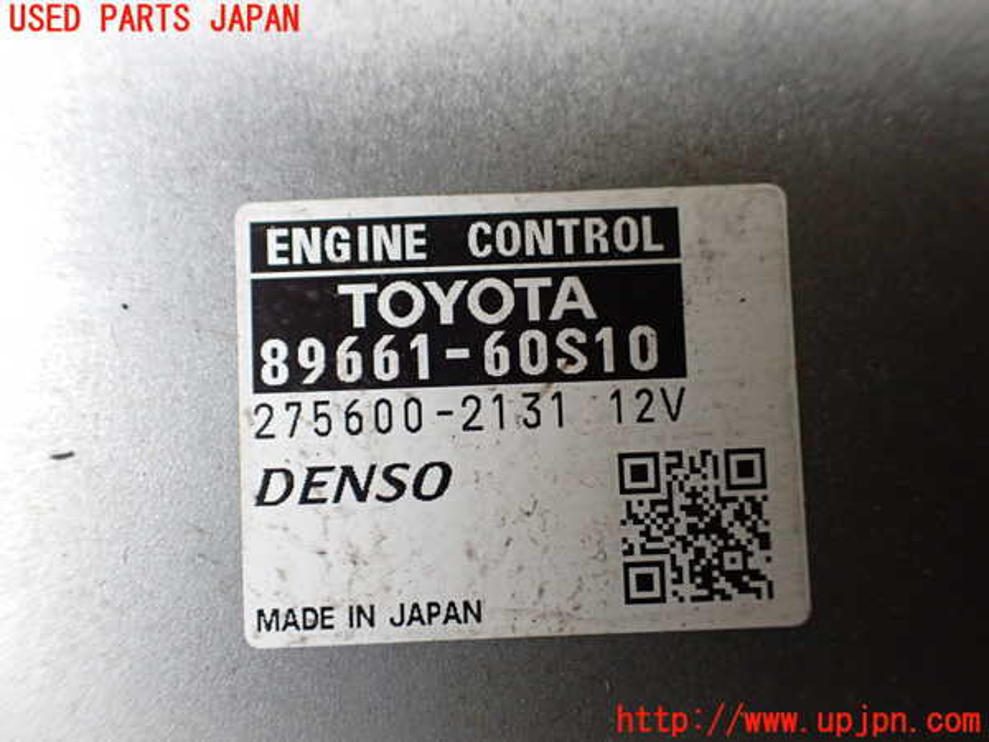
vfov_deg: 46.8
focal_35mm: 30
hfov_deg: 60.0
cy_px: 371
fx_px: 857
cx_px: 494
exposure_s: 1/125
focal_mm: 5.4
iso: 800
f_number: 2.3
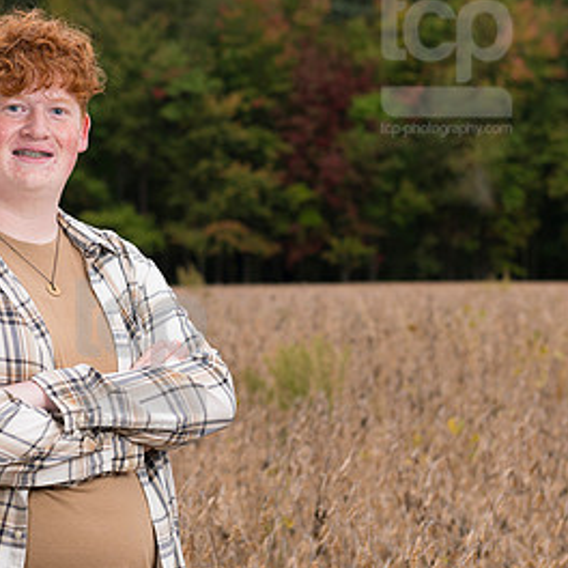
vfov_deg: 12.6
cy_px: 269
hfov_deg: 12.5
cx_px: 109
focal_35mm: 139
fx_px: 2580
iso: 100
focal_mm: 60
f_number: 4.5
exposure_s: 1/250
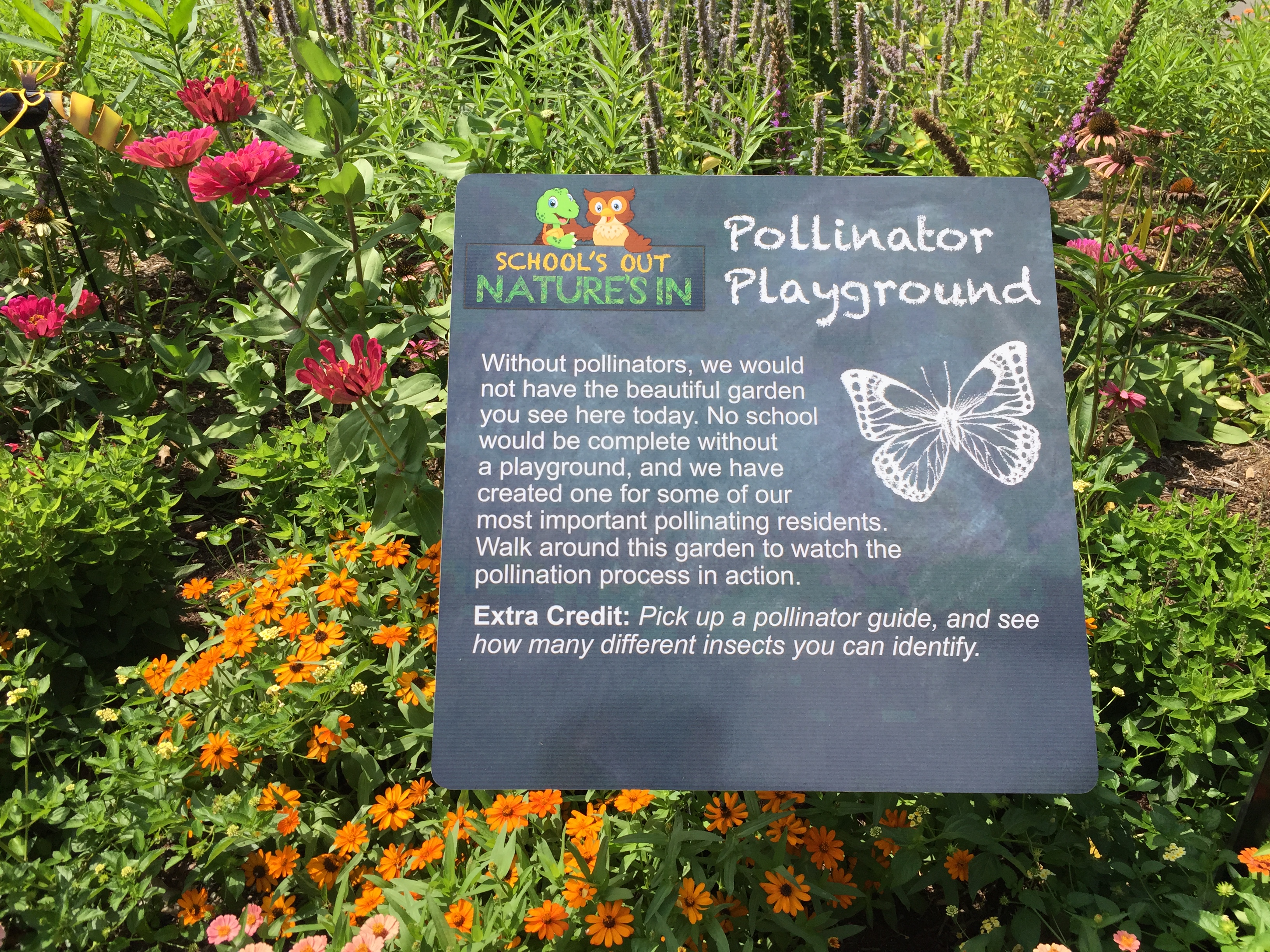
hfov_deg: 61.7
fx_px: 1064
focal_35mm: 29
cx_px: 635
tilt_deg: -30.7
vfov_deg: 48.2
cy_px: 476
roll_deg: +0.1
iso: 32
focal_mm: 4.15
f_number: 2.2
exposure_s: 1/1647
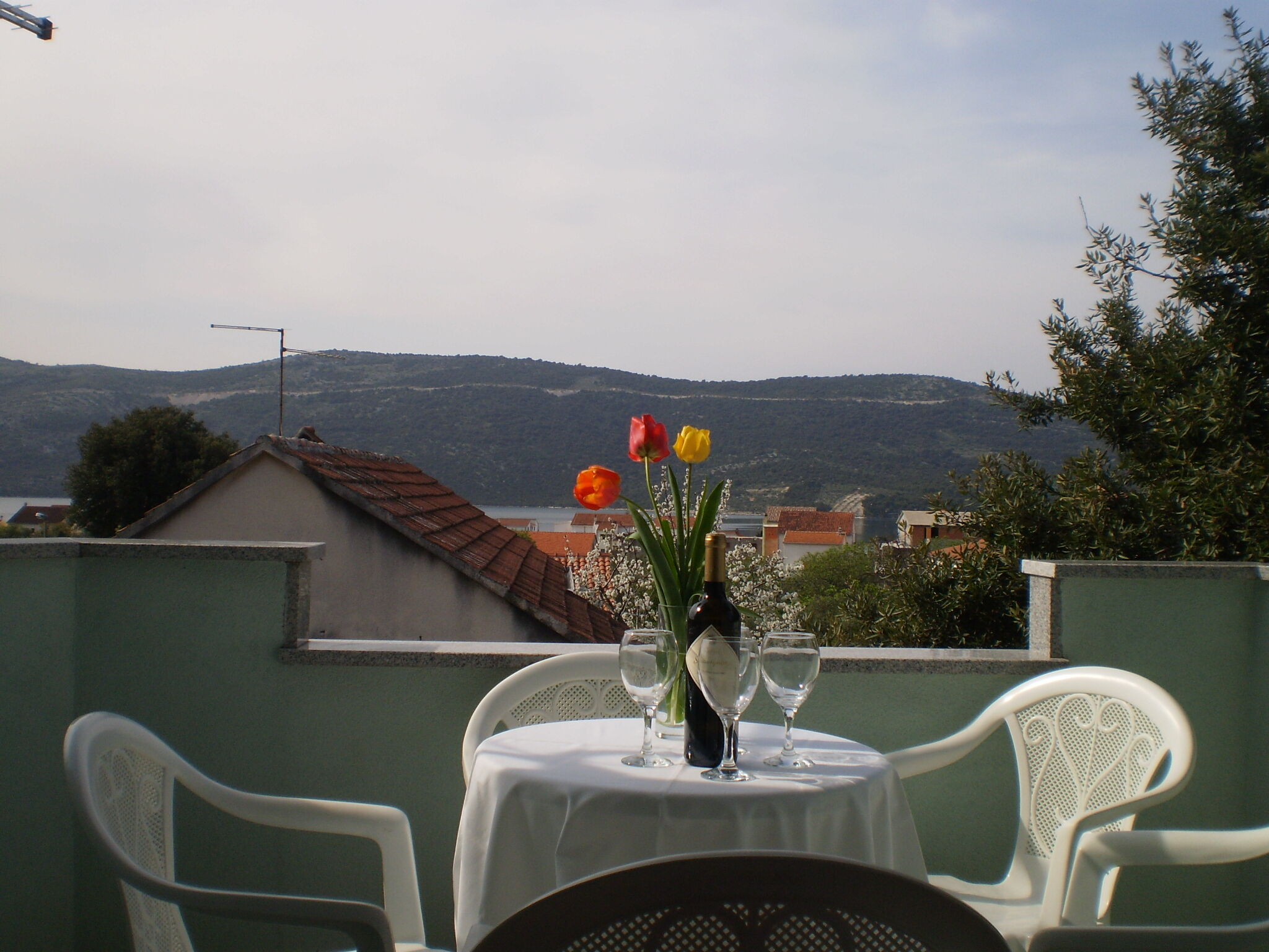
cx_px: 634
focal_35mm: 36
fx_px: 1320
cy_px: 476
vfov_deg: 39.7
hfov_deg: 51.4
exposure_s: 1/800
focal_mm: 6.3
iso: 64
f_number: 4.6
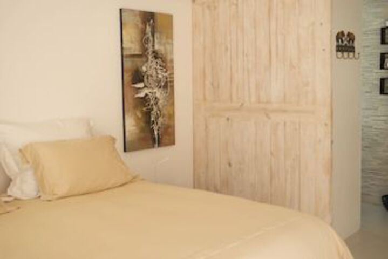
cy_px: 130
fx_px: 485
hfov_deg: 43.6
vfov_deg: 29.9
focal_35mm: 45
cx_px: 194
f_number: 5
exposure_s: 1/8
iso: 100
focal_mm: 30
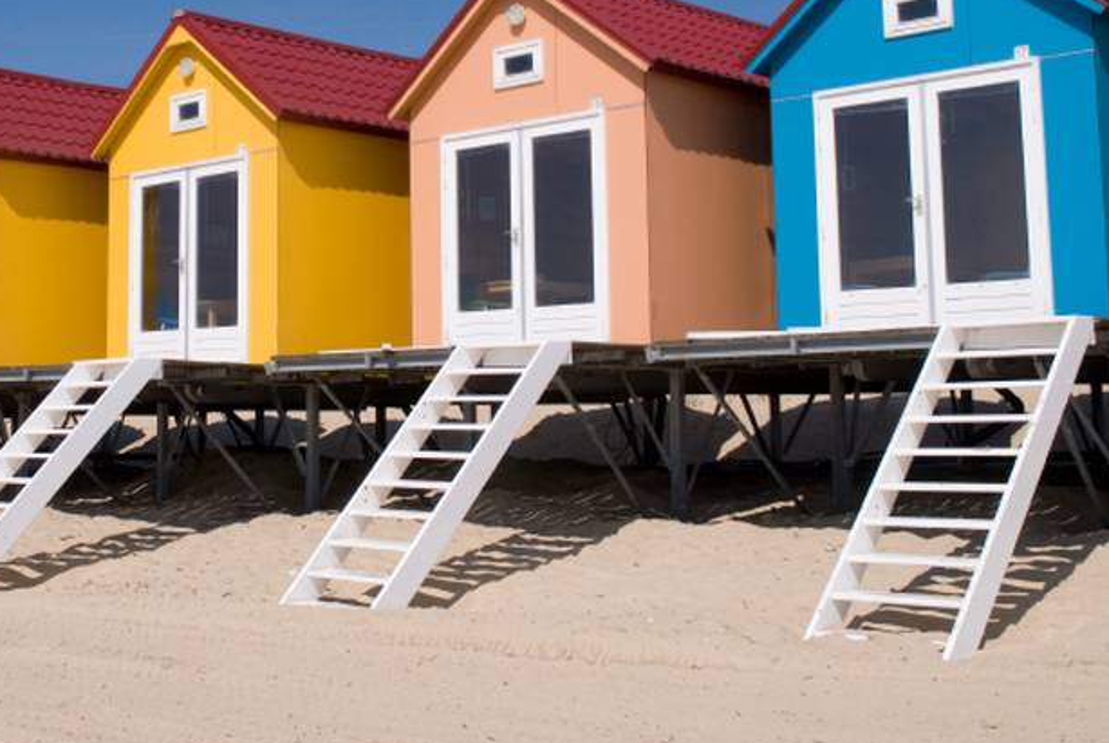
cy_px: 173
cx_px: 350
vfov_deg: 24.4
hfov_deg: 35.8
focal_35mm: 55
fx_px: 1696
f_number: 10
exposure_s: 1/400
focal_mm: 22
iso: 100
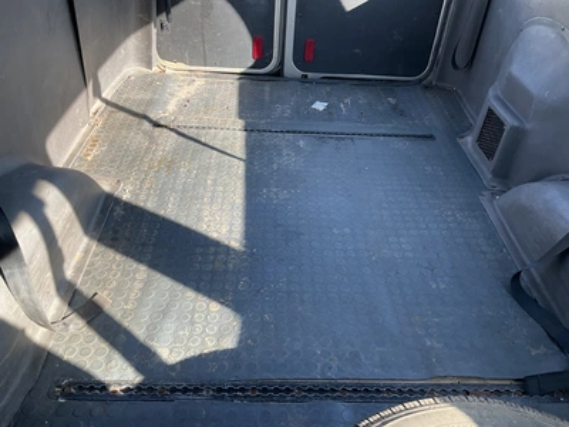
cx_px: 284
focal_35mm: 29
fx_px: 477
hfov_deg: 61.7
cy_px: 214
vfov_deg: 48.2
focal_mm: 3
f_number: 1.8
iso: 20
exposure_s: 1/122
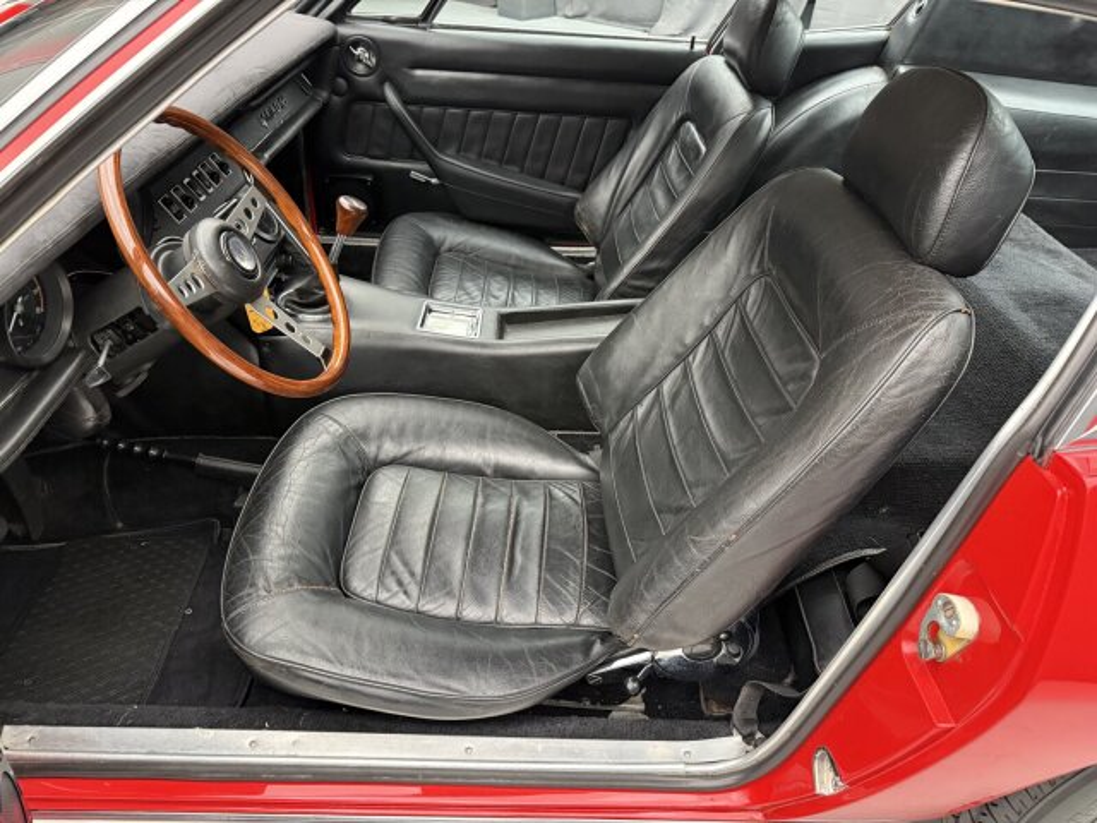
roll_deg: -4.0
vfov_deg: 56.8
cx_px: 548
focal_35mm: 24
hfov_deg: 71.6
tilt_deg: -35.2
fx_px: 761
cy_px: 412
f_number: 1.78
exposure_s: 1/48
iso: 800
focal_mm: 6.76
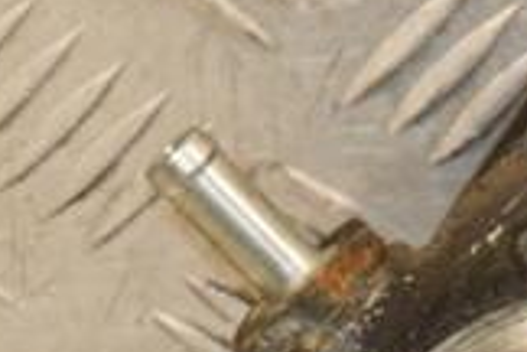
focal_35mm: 543
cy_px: 427
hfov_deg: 3.8
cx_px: 719
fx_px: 7948
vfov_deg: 2.5
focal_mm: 98
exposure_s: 1/160
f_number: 5.6
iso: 800
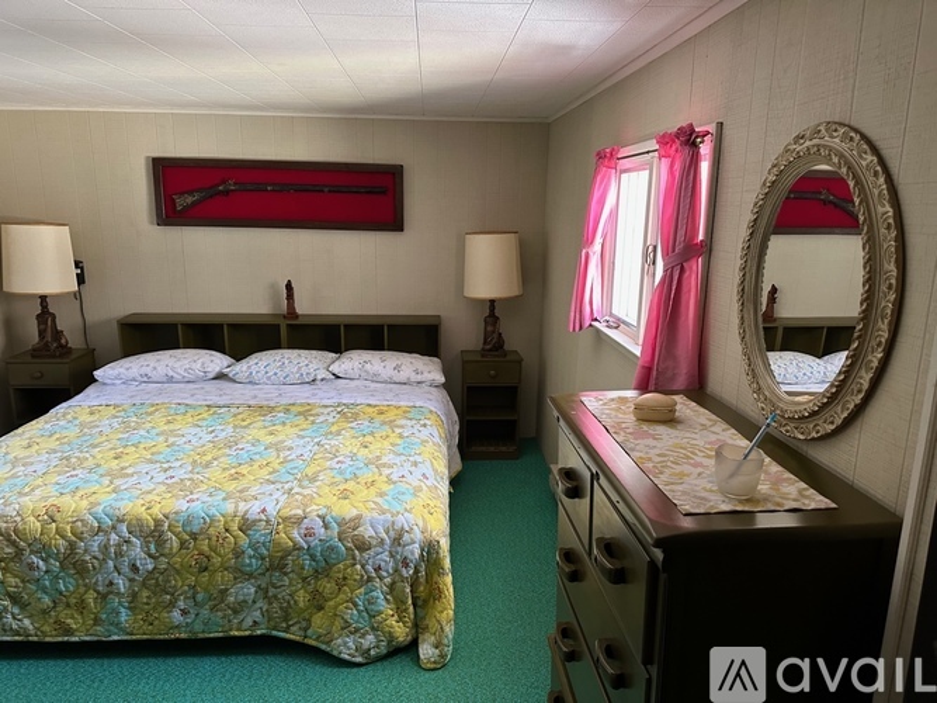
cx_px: 468
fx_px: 650
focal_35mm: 24
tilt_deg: -12.5
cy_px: 352
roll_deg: -0.7
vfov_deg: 56.8
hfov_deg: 71.6
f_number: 1.78
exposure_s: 1/60
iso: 500
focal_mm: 6.86
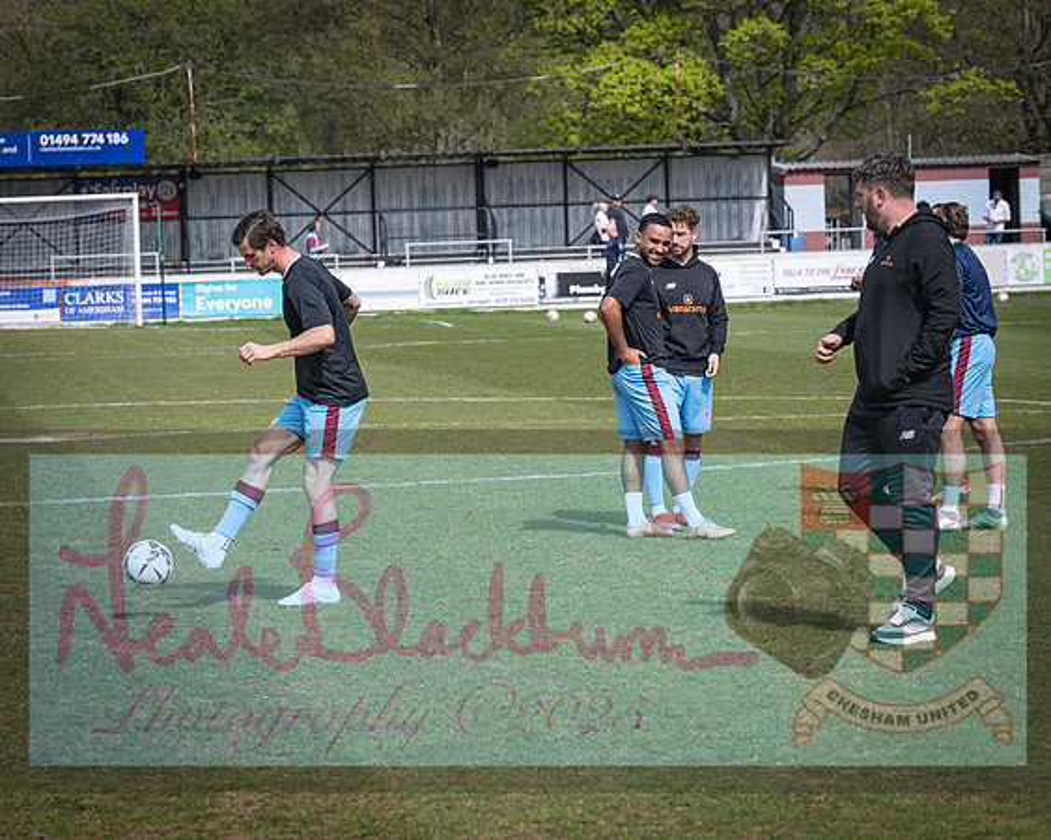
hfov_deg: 13.3
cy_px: 409
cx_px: 409
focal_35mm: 145
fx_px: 4506
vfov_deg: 10.7
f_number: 4
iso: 200
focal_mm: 82
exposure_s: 1/2500
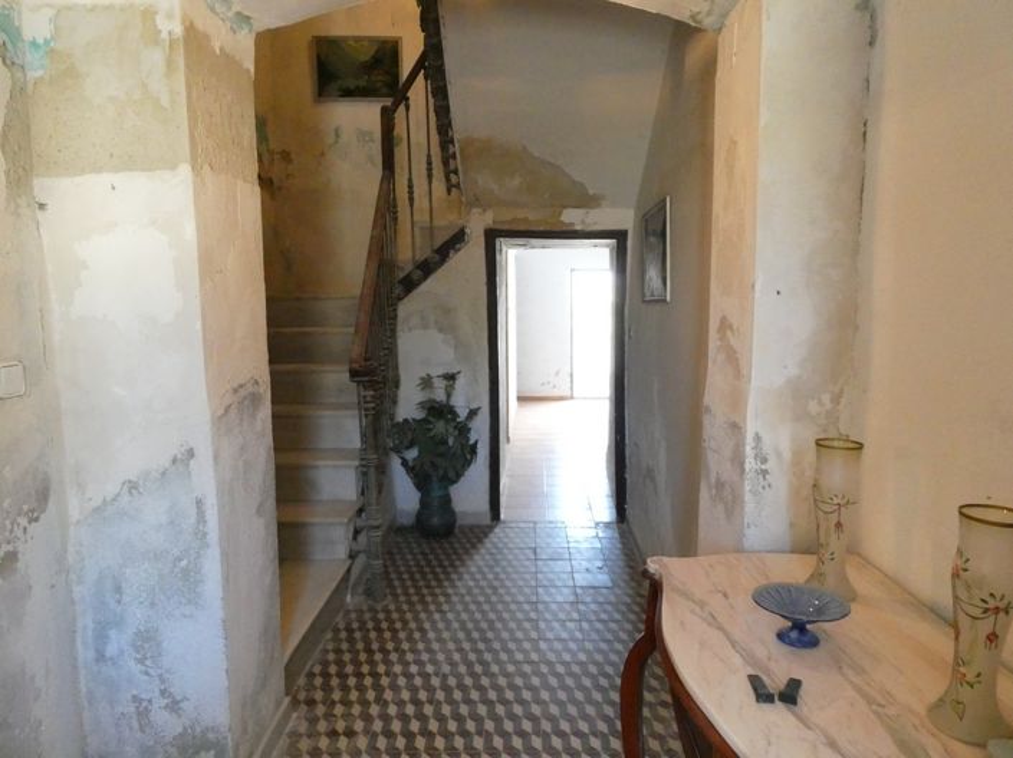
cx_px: 506
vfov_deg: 56.8
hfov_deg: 71.6
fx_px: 702
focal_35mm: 24
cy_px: 379
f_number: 3.3
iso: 1000
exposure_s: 1/60
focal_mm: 4.3
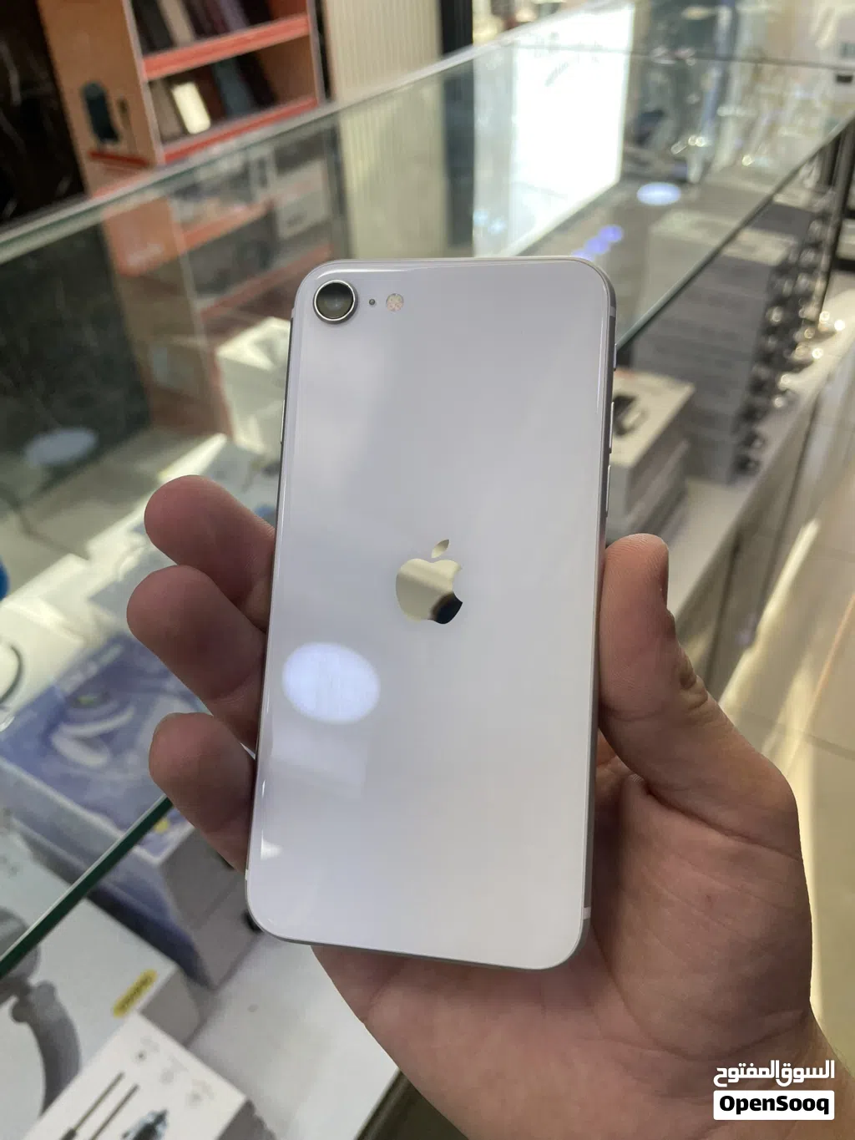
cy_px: 570
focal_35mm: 26
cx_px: 428
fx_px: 856
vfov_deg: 67.3
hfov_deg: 53.1
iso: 32
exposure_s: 1/272
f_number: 1.6
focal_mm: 4.2
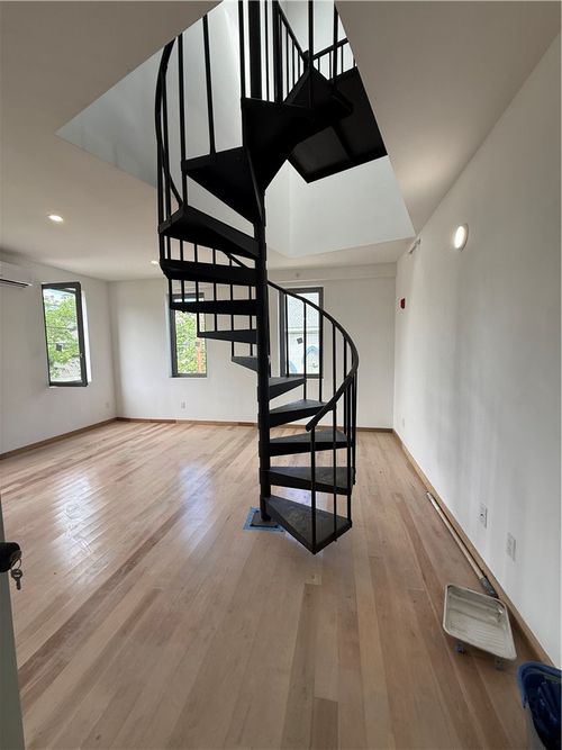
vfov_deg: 102.1
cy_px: 375
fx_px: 303
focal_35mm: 14
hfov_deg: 85.7
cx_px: 281
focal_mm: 2.22
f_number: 2.2
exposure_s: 1/138
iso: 50
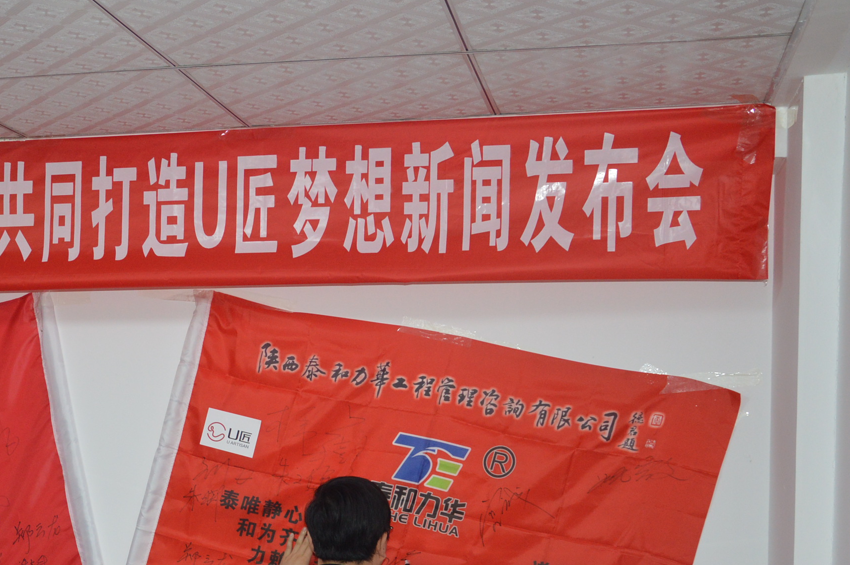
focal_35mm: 58
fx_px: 1368
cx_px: 172
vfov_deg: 23.0
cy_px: 447
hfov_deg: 33.5
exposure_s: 1/60
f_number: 3.8
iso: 720
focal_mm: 22
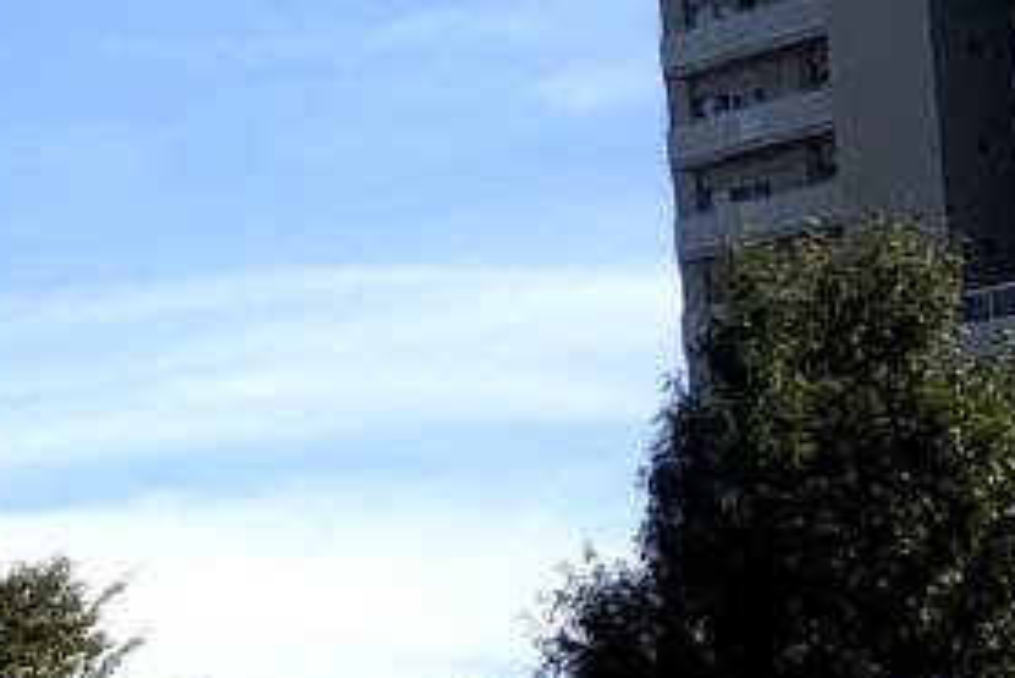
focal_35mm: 202
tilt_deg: +9.1
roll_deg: +0.9
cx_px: -2393
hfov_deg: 8.1
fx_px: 5698
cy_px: 733
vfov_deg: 6.8
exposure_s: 1/1779
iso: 20
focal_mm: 3.99
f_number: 1.8
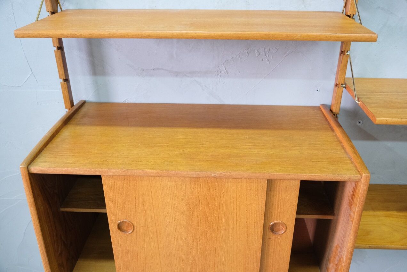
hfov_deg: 58.7
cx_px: 204
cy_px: 136
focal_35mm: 32
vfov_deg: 41.1
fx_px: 362
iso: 2500
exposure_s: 1/30
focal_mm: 21.2
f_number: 4
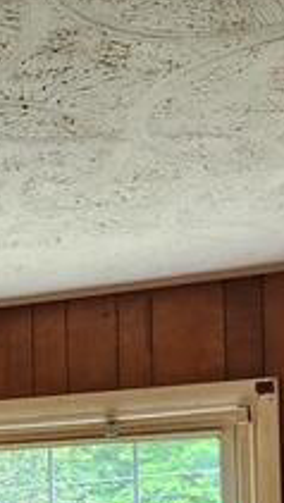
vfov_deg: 26.0
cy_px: 539
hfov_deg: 14.9
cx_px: -134
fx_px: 1015
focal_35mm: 76
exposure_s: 1/120
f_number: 1.8
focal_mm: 5.4
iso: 320
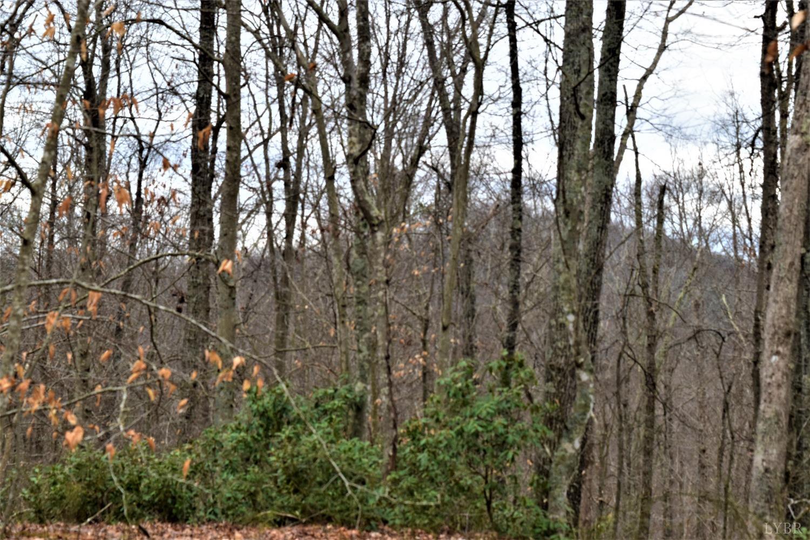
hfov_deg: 26.0
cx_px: 405
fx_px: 1755
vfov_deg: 17.5
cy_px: 270
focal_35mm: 78
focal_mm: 52
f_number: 9.5
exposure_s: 1/250
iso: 400
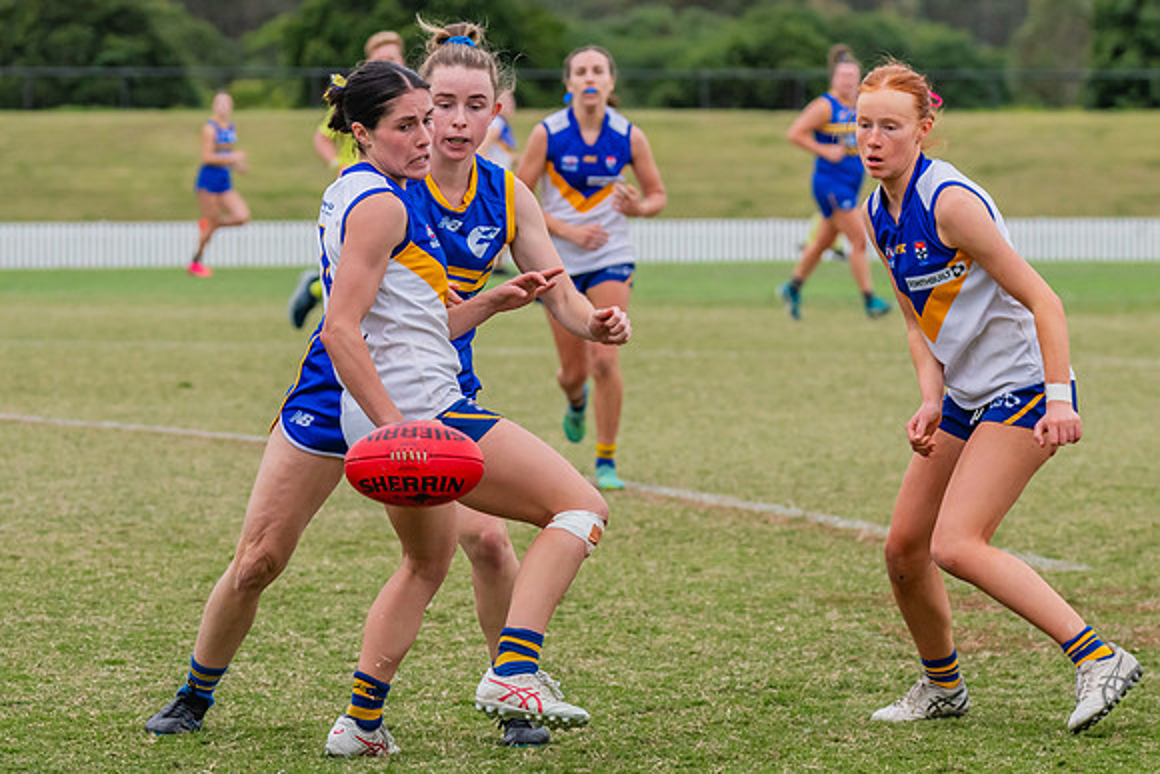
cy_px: 268
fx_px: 8394
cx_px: 417
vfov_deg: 5.3
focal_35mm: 260
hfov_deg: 7.9
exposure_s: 1/1250
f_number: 7.1
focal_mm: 170
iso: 800
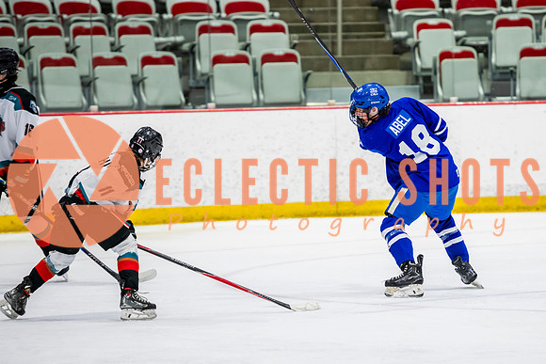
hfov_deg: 7.7
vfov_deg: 5.2
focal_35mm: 266
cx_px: 379
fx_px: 4029
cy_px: 186
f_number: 3.2
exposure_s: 1/800
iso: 1600
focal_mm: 180
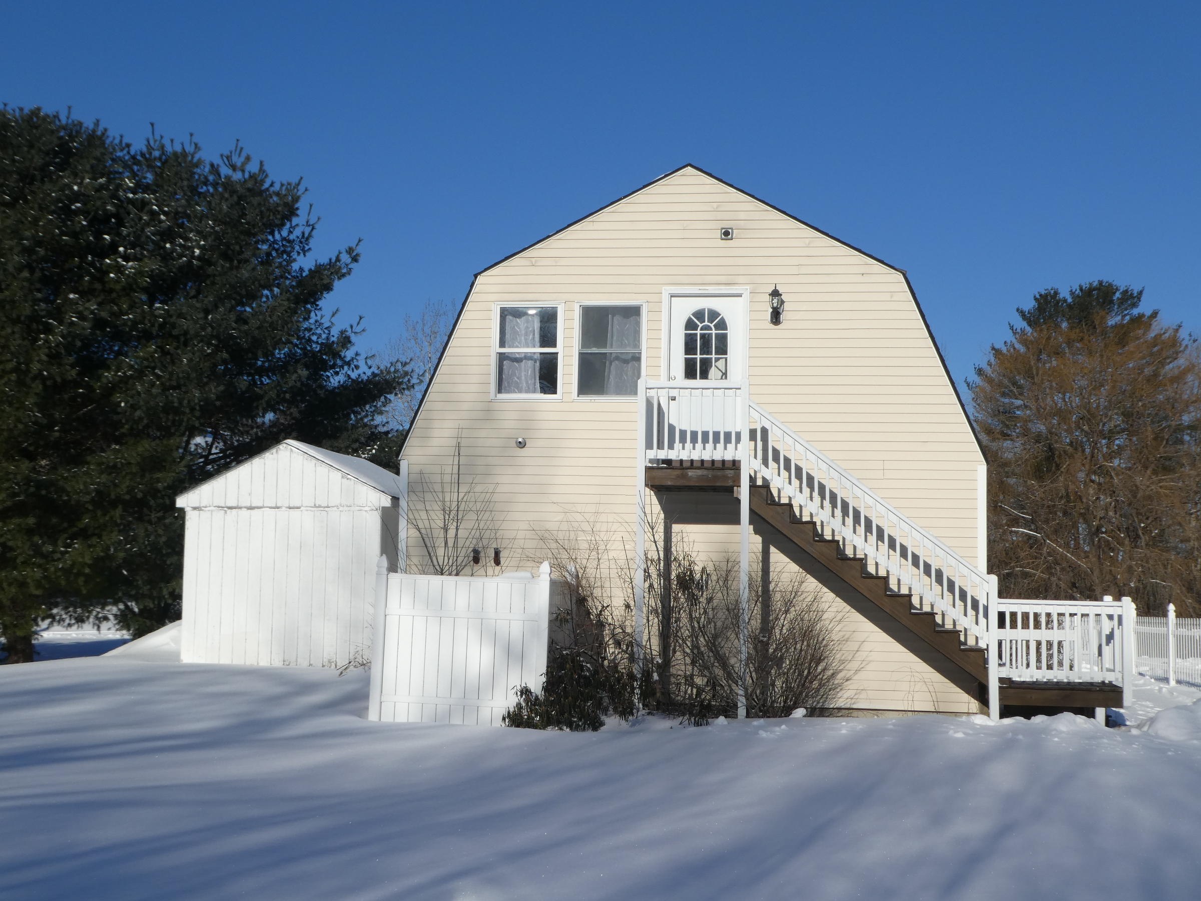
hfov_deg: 42.9
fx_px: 1527
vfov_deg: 32.9
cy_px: 450
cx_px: 600
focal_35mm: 44
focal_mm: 7.8
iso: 80
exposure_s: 1/640
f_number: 5.6
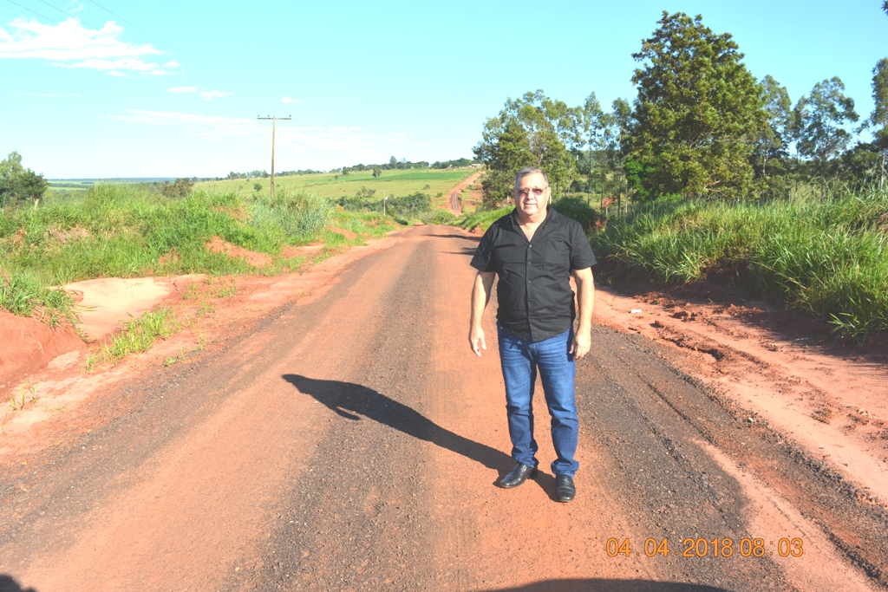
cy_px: 296
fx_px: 666
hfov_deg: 67.4
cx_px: 444
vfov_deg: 47.9
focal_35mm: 27
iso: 100
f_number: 10
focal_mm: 18
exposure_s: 1/200
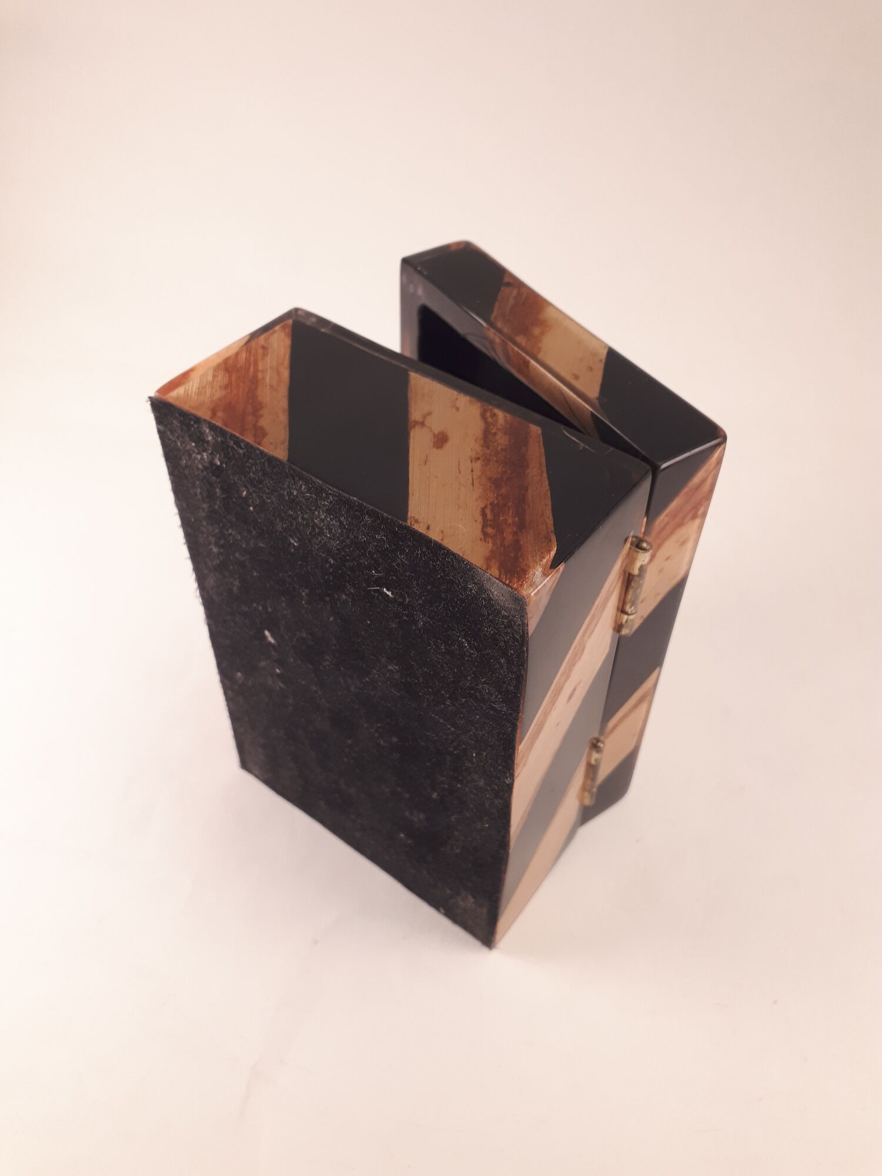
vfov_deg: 65.3
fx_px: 917
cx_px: 441
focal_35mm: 27
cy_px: 588
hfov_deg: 51.4
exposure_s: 1/33
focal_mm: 3.6
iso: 100
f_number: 1.9
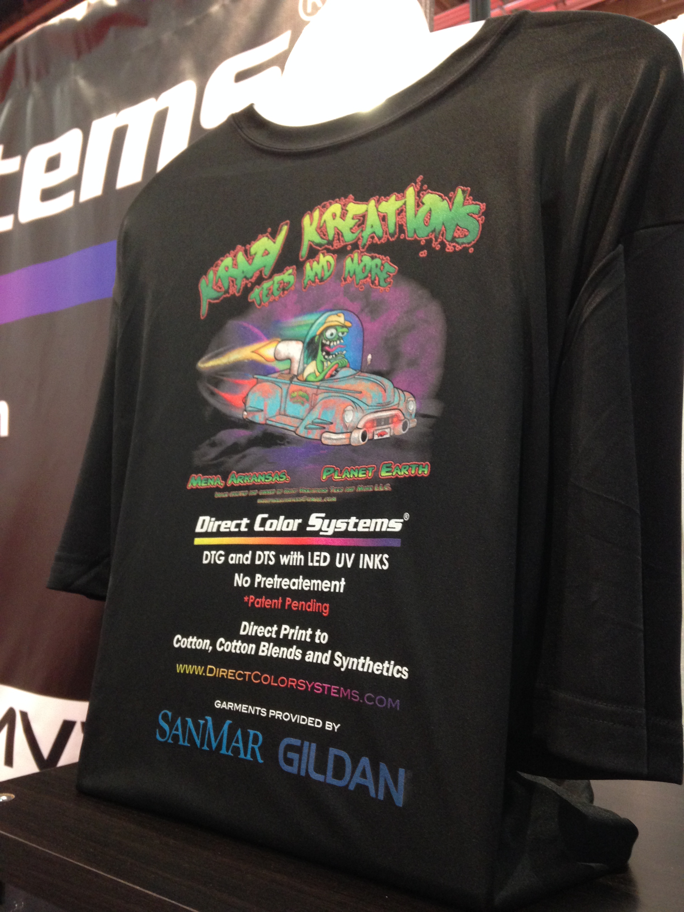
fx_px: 869
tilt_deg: +4.3
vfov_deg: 55.4
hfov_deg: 42.9
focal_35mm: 33
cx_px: 342
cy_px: 456
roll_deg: -1.0
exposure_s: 1/20
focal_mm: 4.12
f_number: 2.4
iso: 200
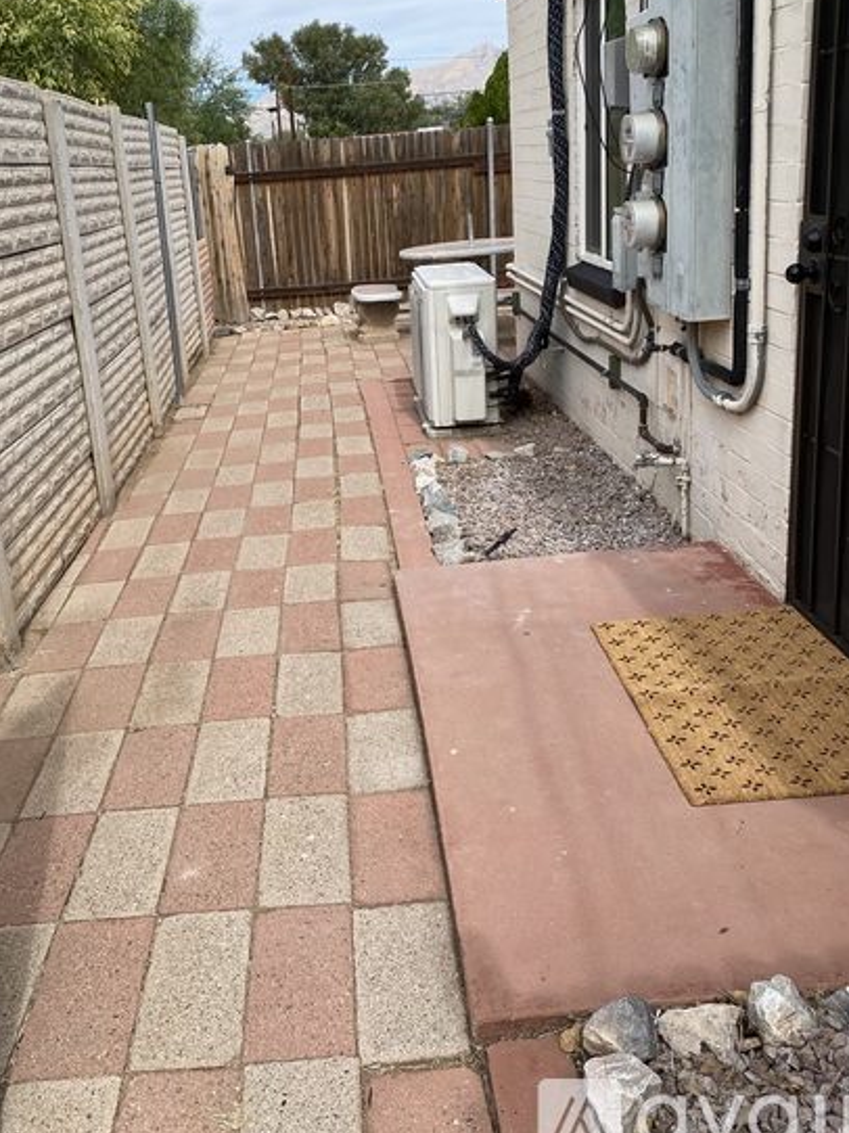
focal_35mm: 32
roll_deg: +4.3
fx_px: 1047
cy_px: 465
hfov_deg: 44.0
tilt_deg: -14.2
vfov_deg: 56.5
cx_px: 353
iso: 32
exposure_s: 1/2105
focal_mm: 4.25
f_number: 1.8
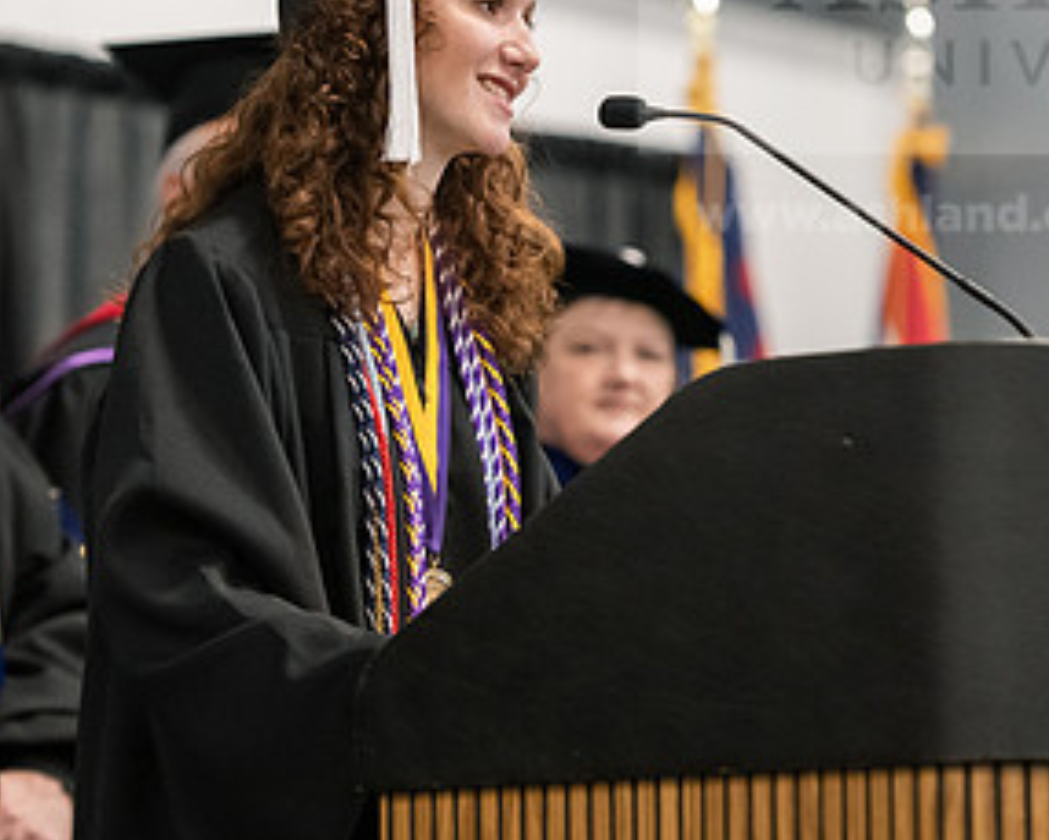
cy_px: 292
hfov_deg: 8.3
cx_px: 528
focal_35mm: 232
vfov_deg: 6.7
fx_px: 7205
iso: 3200
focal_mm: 122
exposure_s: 1/200
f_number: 3.2
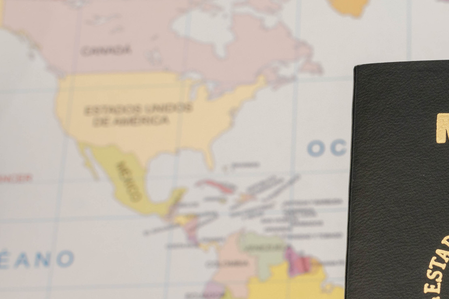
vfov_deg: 13.3
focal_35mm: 102
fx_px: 1272
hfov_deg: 19.3
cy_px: 292
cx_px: 479
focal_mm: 30
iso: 100
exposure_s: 1/125
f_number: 11
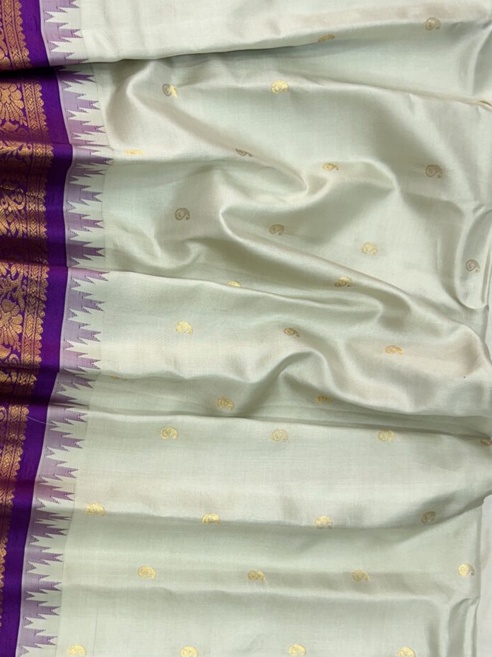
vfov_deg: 44.8
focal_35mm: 42
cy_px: 356
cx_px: 189
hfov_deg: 34.2
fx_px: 796
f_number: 1.5
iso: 50
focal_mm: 5.7
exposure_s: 1/100
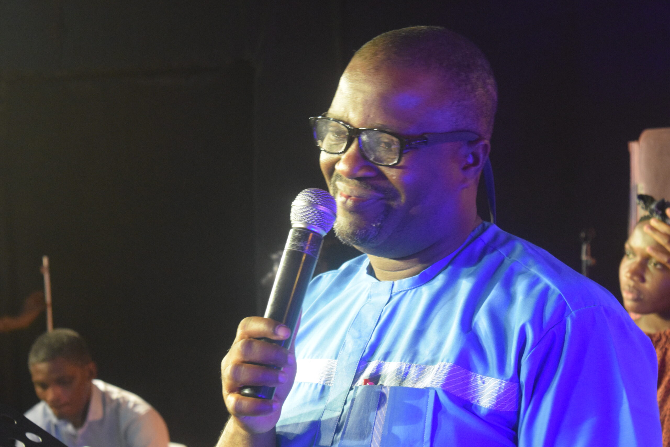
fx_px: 1535
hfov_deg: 24.6
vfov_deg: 16.6
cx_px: 335
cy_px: 224
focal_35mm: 82
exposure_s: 1/25
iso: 3200
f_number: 5.6
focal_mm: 55
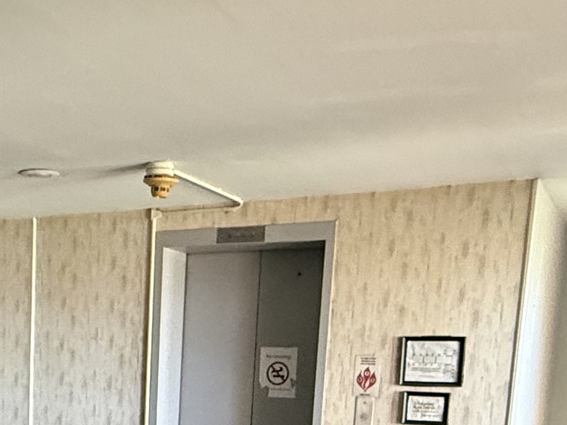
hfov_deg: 33.1
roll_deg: -1.2
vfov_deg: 23.9
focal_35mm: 56
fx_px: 917
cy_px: 501
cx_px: 89
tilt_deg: -5.2
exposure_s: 1/60
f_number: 2.2
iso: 500
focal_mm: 2.22
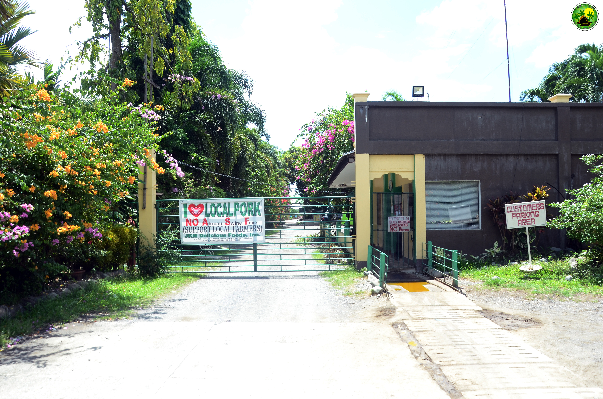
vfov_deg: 47.7
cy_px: 200
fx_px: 451
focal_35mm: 27
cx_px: 302
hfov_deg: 67.5
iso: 320
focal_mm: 18
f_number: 8
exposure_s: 1/250
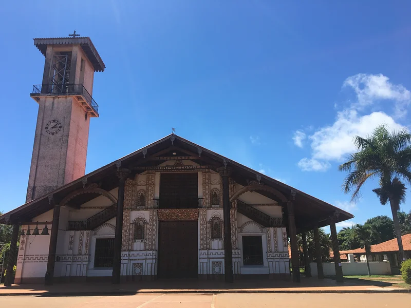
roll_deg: +1.6
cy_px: 154
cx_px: 206
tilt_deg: +18.5
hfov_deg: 61.7
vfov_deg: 48.2
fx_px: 344
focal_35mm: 29
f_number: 2.2
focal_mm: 4.15
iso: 25
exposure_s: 1/1451
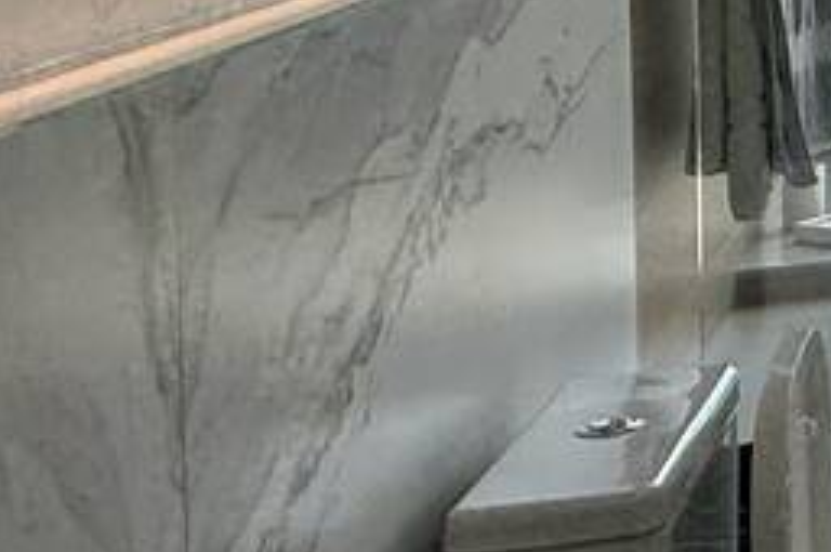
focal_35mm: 82
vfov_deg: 15.5
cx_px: 2013
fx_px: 1890
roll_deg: +0.2
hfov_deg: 14.8
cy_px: -227
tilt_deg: -0.5
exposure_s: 1/540
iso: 64
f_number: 2.2
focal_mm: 2.22
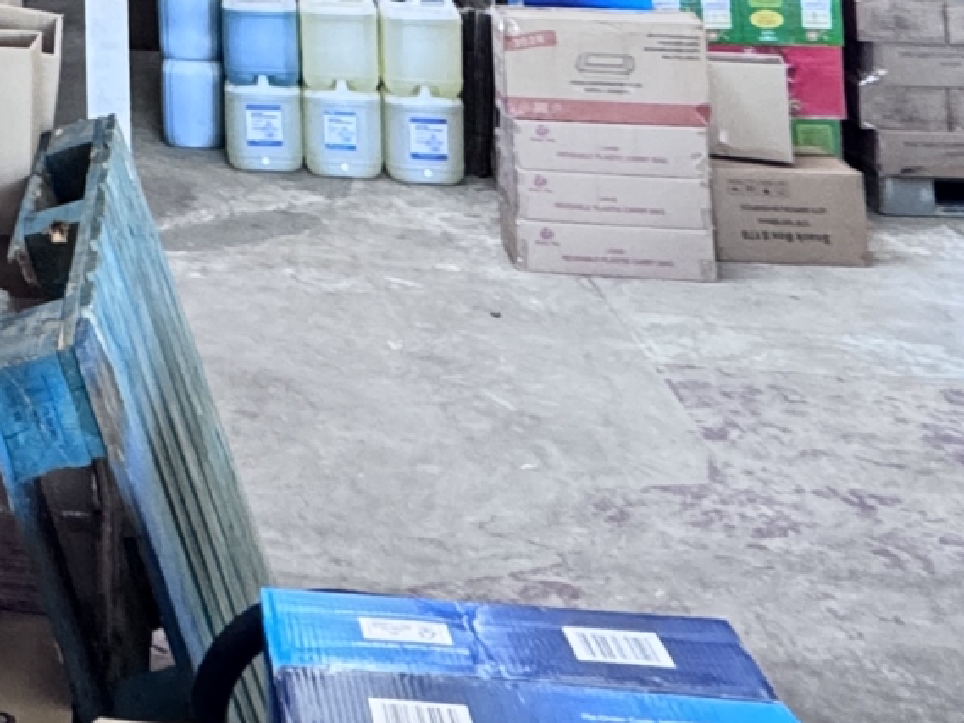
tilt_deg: +6.4
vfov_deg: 19.3
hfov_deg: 27.0
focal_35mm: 63
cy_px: -461
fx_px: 1755
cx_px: -203
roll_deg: +0.7
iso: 320
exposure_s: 1/60
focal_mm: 2.22
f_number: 2.2
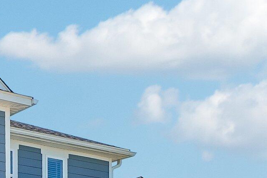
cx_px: -98
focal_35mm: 77
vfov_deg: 17.4
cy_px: 171
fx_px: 571
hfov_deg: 22.9
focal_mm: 16
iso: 400
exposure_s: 1/320
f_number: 8
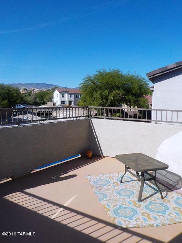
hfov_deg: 46.8
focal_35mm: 30
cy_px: 122
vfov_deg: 60.0
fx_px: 210
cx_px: 91
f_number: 6.6
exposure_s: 1/640
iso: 125
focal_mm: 4.1
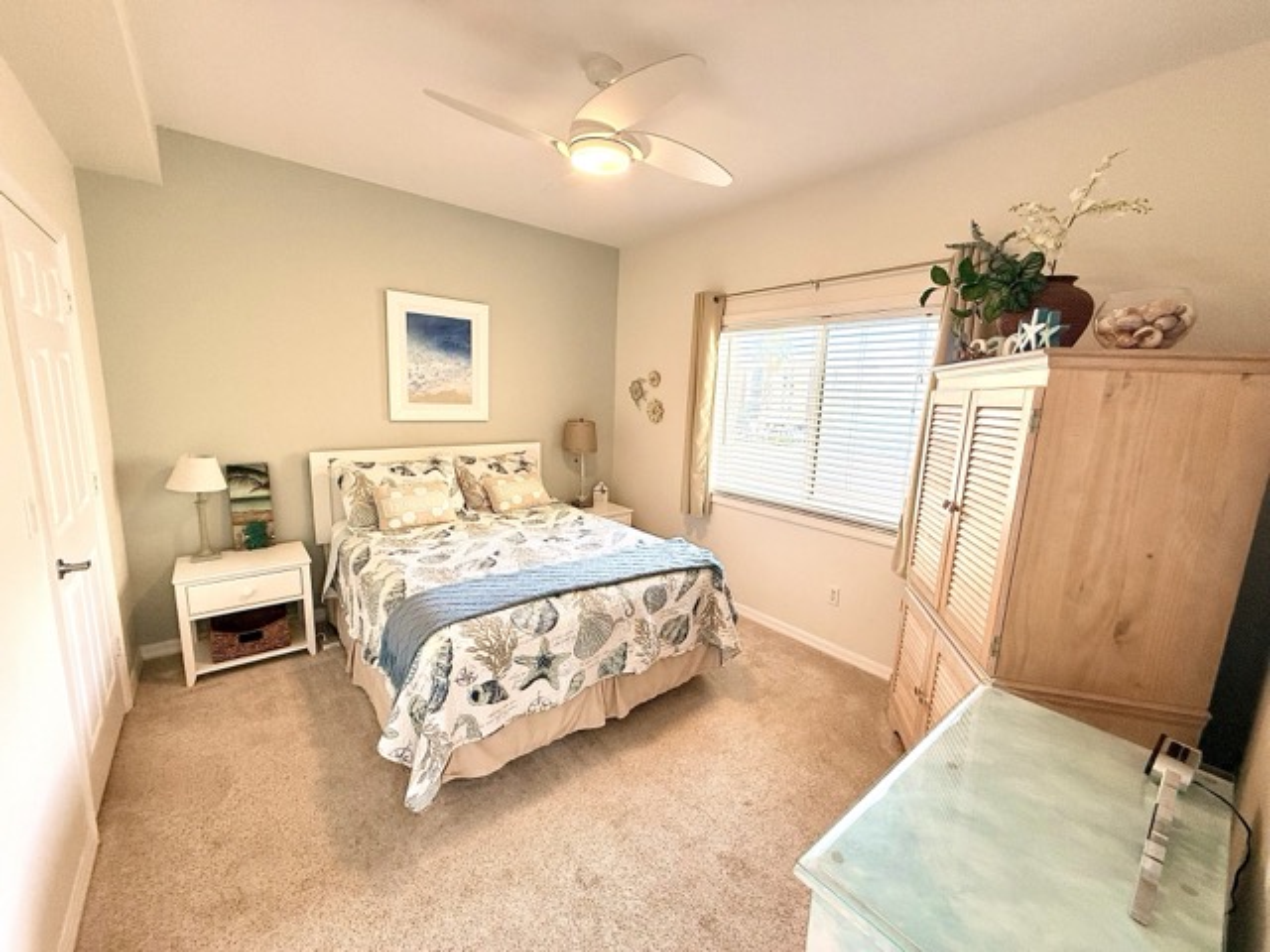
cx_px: 635
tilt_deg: -9.0
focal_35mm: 14
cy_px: 476
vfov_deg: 85.7
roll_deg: -2.5
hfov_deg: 102.1
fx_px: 514
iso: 125
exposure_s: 1/120
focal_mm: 2.22
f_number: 2.2
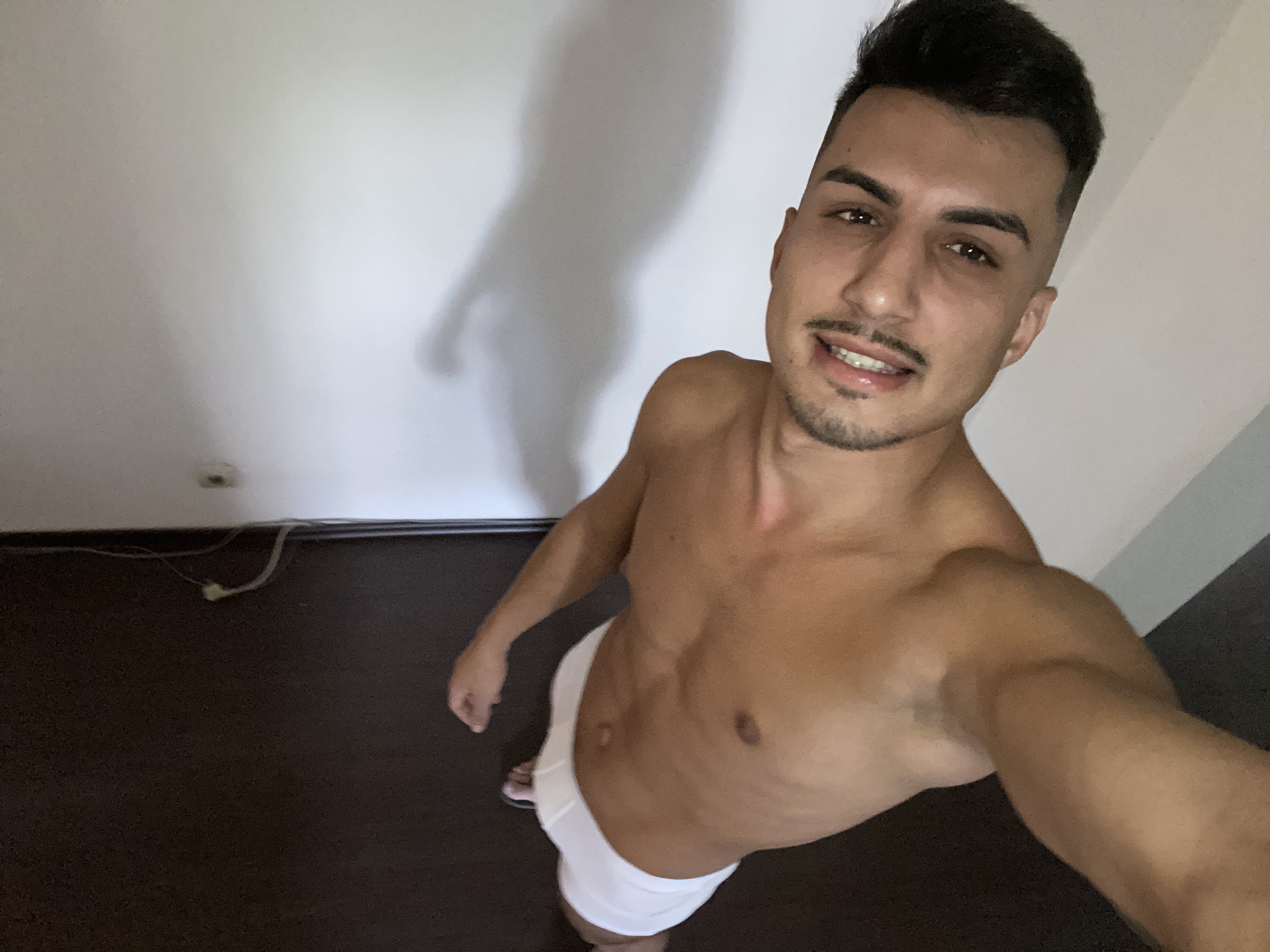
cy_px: 476
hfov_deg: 73.9
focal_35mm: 23
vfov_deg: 58.9
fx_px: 844
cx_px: 635
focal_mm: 2.71
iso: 640
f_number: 2.2
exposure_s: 1/18
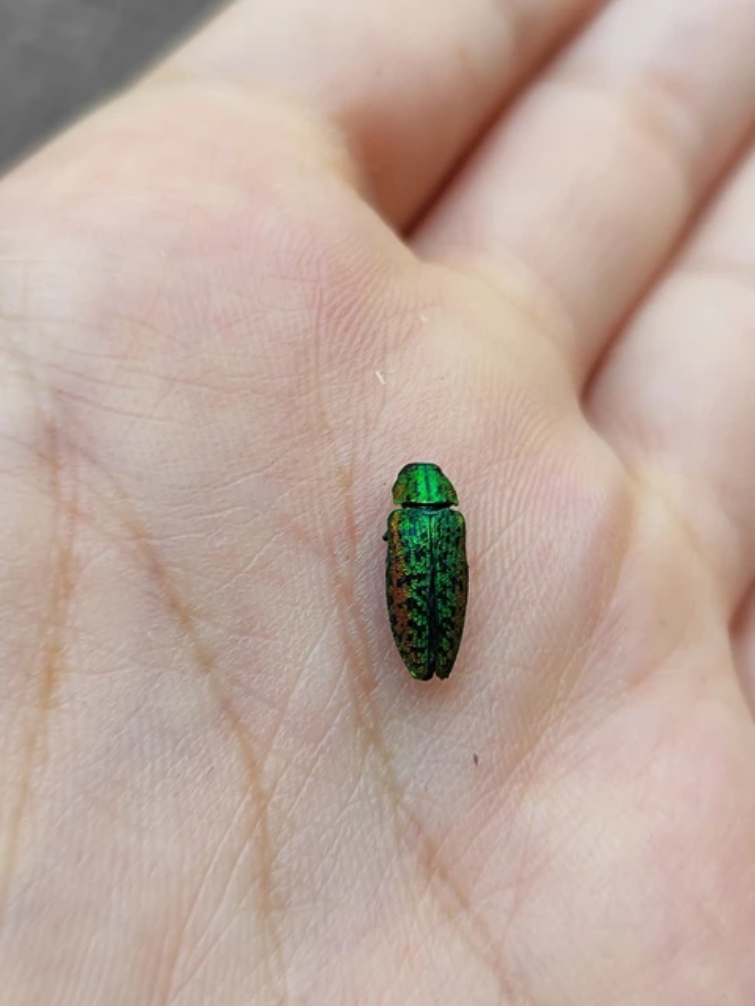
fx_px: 698
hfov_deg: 56.8
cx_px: 378
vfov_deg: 71.6
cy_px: 503
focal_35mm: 24
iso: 87
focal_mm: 5.89
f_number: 1.89
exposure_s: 1/100
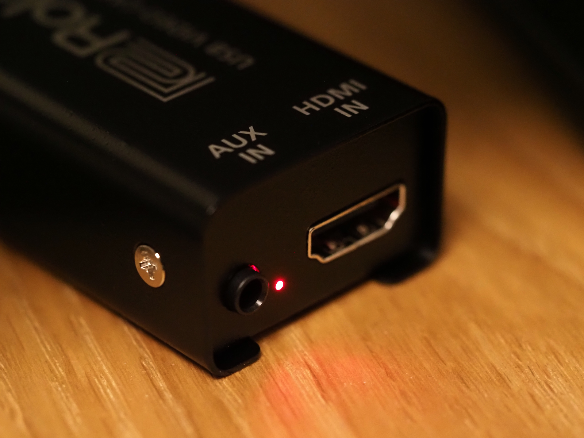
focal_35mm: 121
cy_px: 220
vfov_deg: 12.2
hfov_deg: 16.3
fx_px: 2041
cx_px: 294
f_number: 2.8
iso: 6400
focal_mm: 60
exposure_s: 1/50
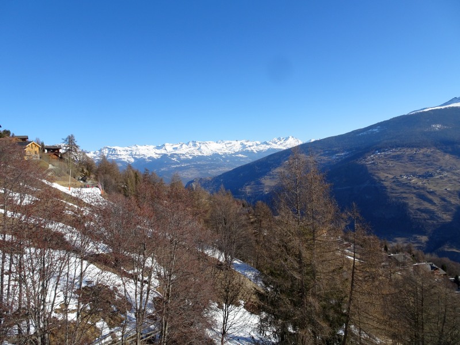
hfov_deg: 71.6
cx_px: 230
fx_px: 319
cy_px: 172
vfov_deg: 56.8
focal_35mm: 24
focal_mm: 4.1
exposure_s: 1/800
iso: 80
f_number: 3.5
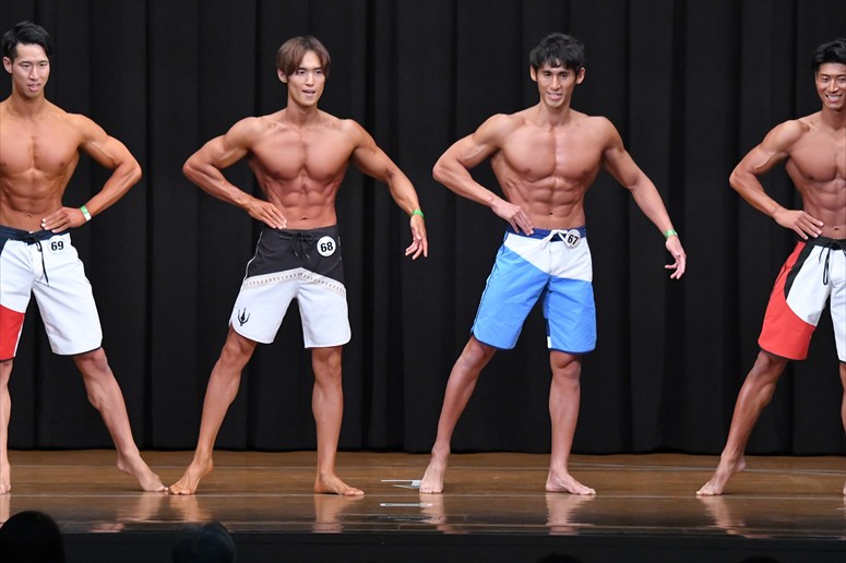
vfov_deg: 6.8
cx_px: 423
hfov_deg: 10.2
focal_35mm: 202
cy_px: 282
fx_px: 4745
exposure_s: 1/400
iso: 8000
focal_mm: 135
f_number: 5.6
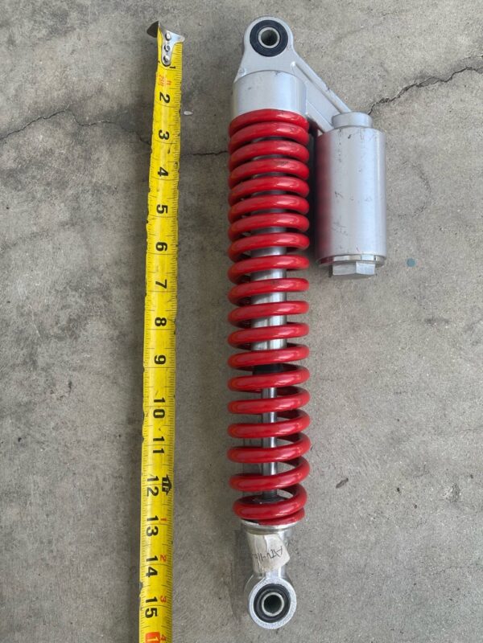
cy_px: 322
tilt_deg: -86.2
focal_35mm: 26
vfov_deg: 67.3
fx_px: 484
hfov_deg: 53.1
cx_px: 242
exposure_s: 1/540
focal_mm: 5.1
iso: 32
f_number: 1.6
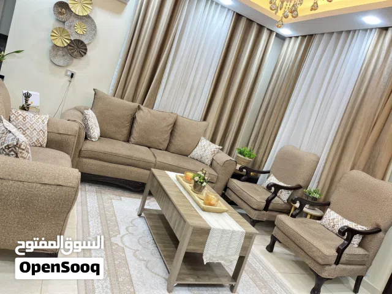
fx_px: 294
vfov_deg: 53.1
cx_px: 196
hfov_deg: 67.3
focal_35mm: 26
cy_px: 147
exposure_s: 1/50
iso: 125
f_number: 1.6
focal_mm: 5.1
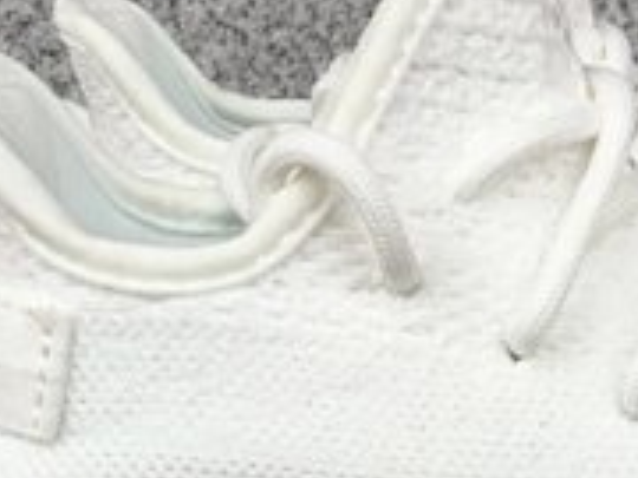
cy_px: 651
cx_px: 539
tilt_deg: -19.7
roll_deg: -0.2
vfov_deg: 12.9
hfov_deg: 17.7
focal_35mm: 110
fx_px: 2027
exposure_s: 1/187
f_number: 2.4
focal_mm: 3.3
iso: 25
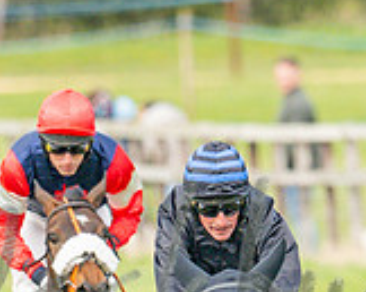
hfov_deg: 0.7
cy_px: 90
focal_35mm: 2890
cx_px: 394
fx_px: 31249
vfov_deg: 0.5
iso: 400
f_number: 4.5
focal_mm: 400
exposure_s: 1/1250
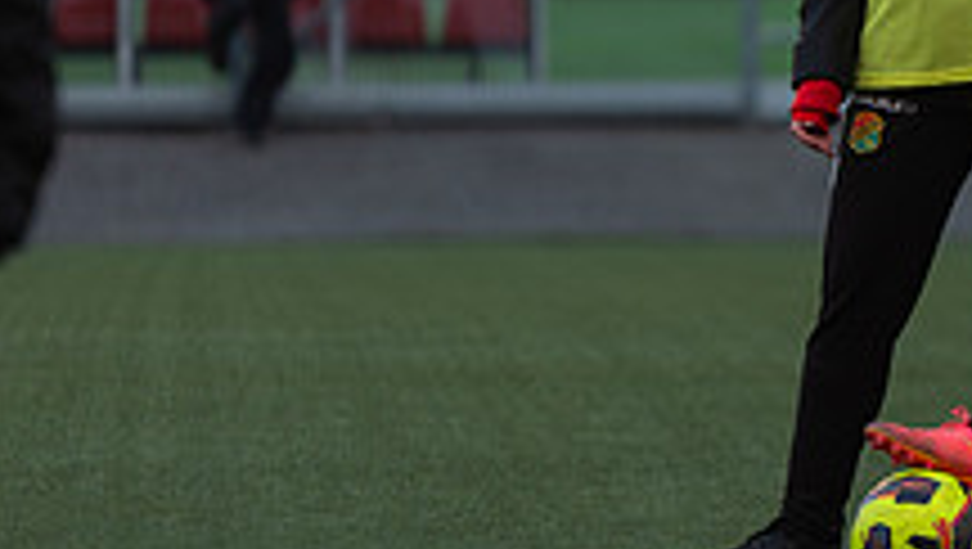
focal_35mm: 590
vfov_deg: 2.1
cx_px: 1012
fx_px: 15221
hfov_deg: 3.7
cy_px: -4
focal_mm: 200
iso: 200
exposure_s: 1/400
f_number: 3.2
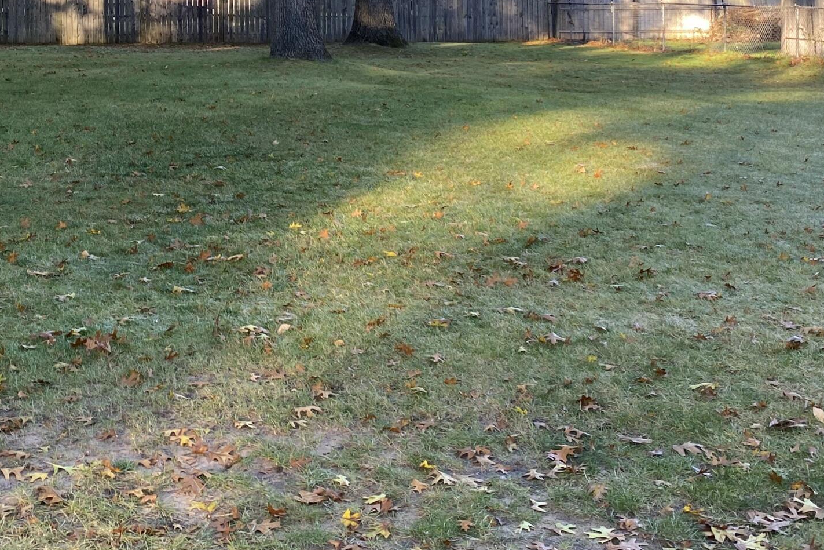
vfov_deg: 22.8
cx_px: 247
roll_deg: +0.4
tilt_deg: -1.0
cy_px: -10
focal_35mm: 57
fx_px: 1305
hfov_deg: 34.6
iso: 32
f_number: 1.8
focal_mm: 4.25
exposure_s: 1/187
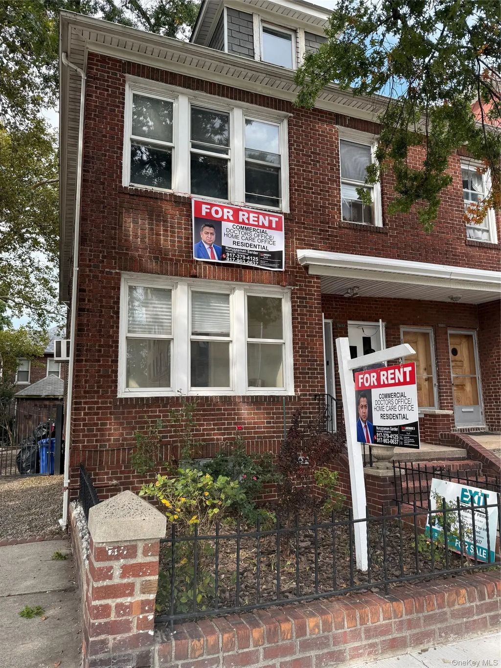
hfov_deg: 56.8
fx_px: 463
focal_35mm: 24
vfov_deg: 71.6
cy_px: 334
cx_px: 250
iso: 80
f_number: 1.78
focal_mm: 6.76
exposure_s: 1/1122
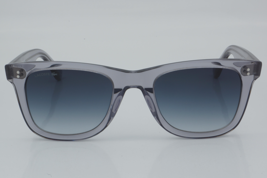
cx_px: 134
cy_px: 89
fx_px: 612
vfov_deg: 16.6
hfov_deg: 24.6
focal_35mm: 82
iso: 100
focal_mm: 55
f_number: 32
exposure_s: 1/4
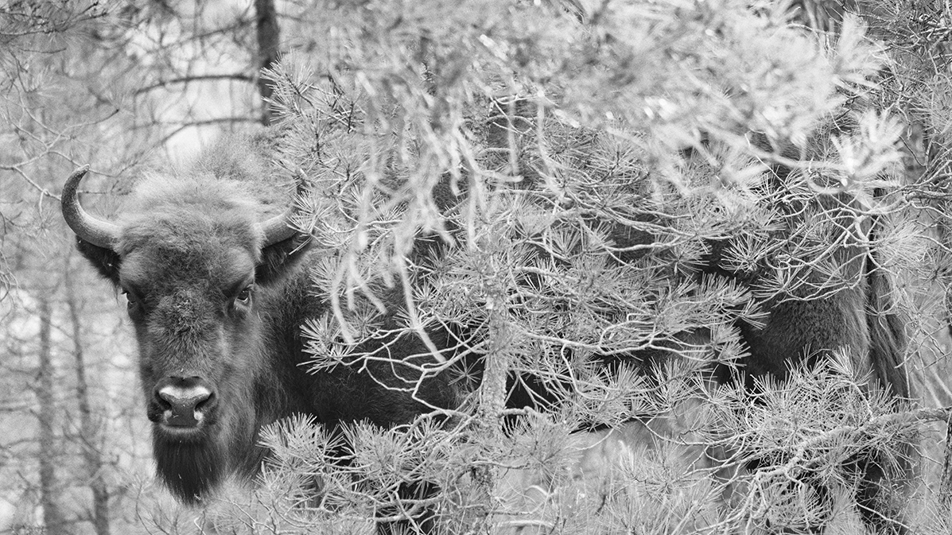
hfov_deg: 3.4
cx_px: 476
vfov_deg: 1.9
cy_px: 277
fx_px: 15901
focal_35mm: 630
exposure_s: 1/320
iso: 2000
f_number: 6.3
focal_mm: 400
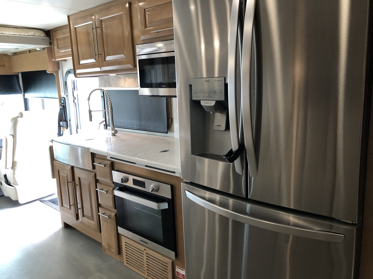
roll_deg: +1.8
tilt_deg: -11.1
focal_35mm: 28
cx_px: 186
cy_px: 140
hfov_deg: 63.4
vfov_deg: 49.7
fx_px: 302
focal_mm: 3.99
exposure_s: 1/15
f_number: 1.8
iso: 50
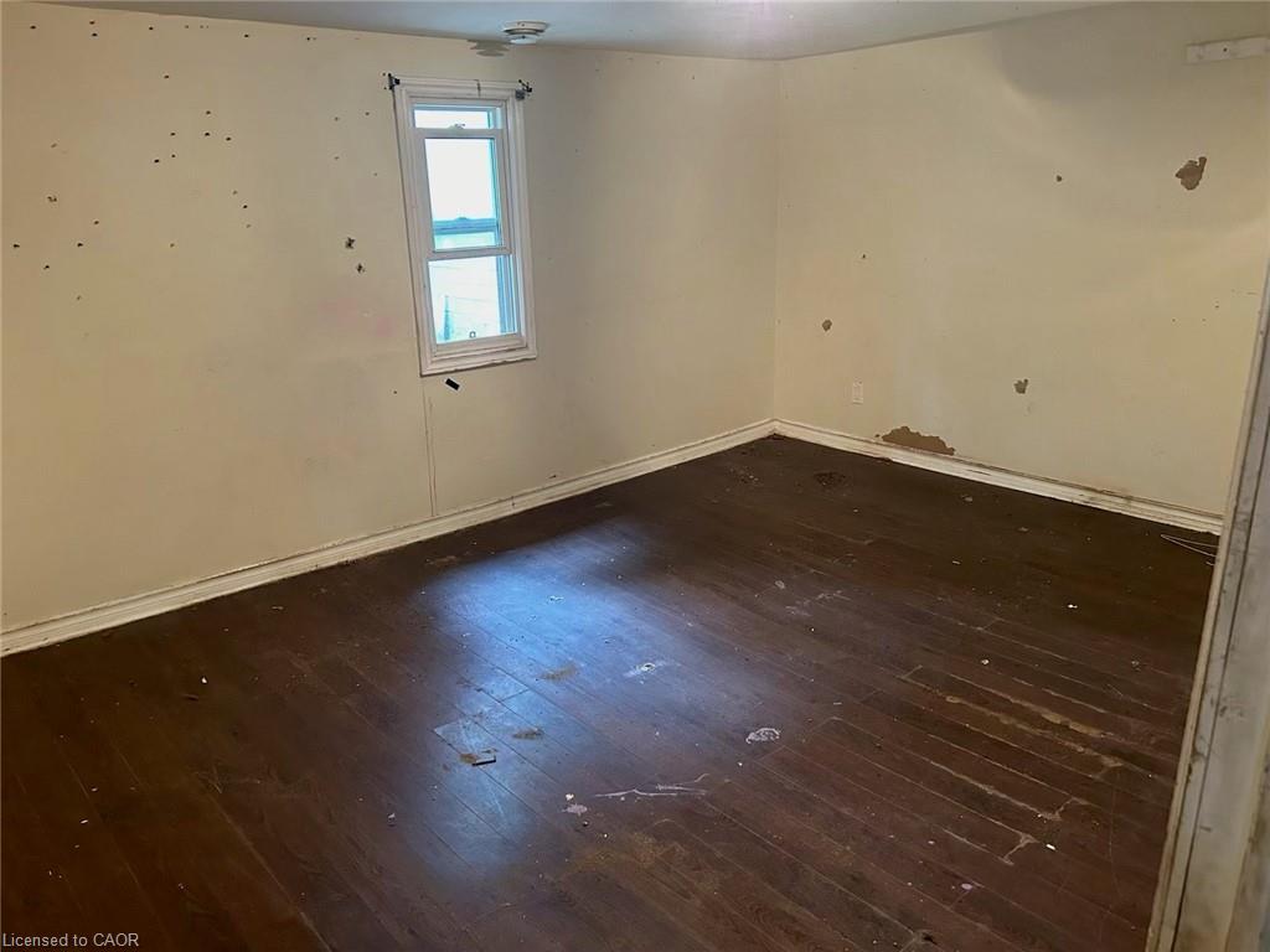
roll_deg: +2.1
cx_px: 635
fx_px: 954
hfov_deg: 67.3
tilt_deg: -17.0
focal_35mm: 26
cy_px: 476
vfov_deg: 53.1
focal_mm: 5.7
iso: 400
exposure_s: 1/60
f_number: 1.5
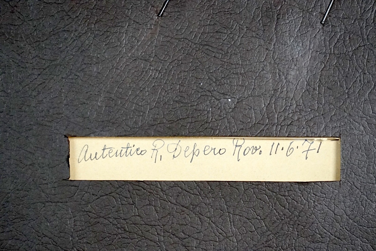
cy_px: 126
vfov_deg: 5.7
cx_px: 188
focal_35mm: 243
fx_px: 2540
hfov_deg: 8.5
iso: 1600
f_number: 6.3
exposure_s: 1/250
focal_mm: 162
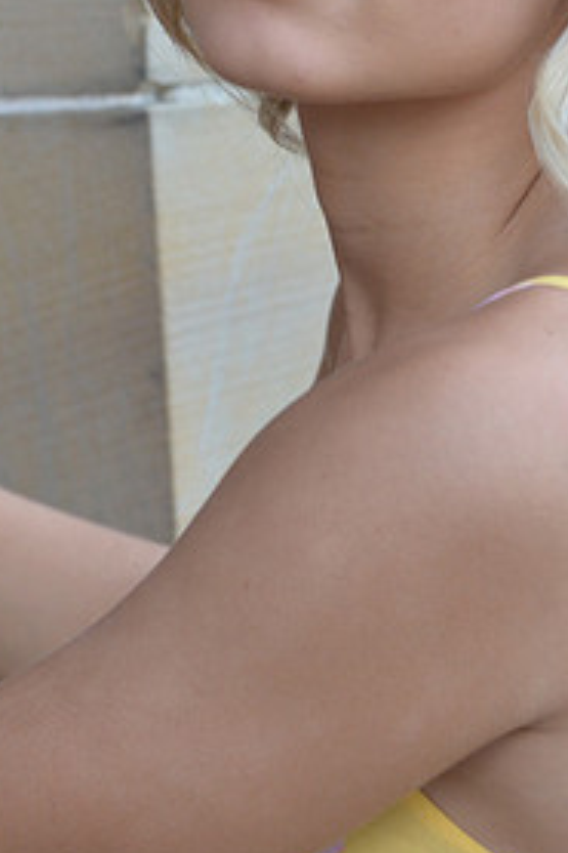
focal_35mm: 203
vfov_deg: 10.1
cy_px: 190
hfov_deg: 6.7
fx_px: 4811
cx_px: 445
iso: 800
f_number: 5
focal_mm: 65
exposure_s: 1/400
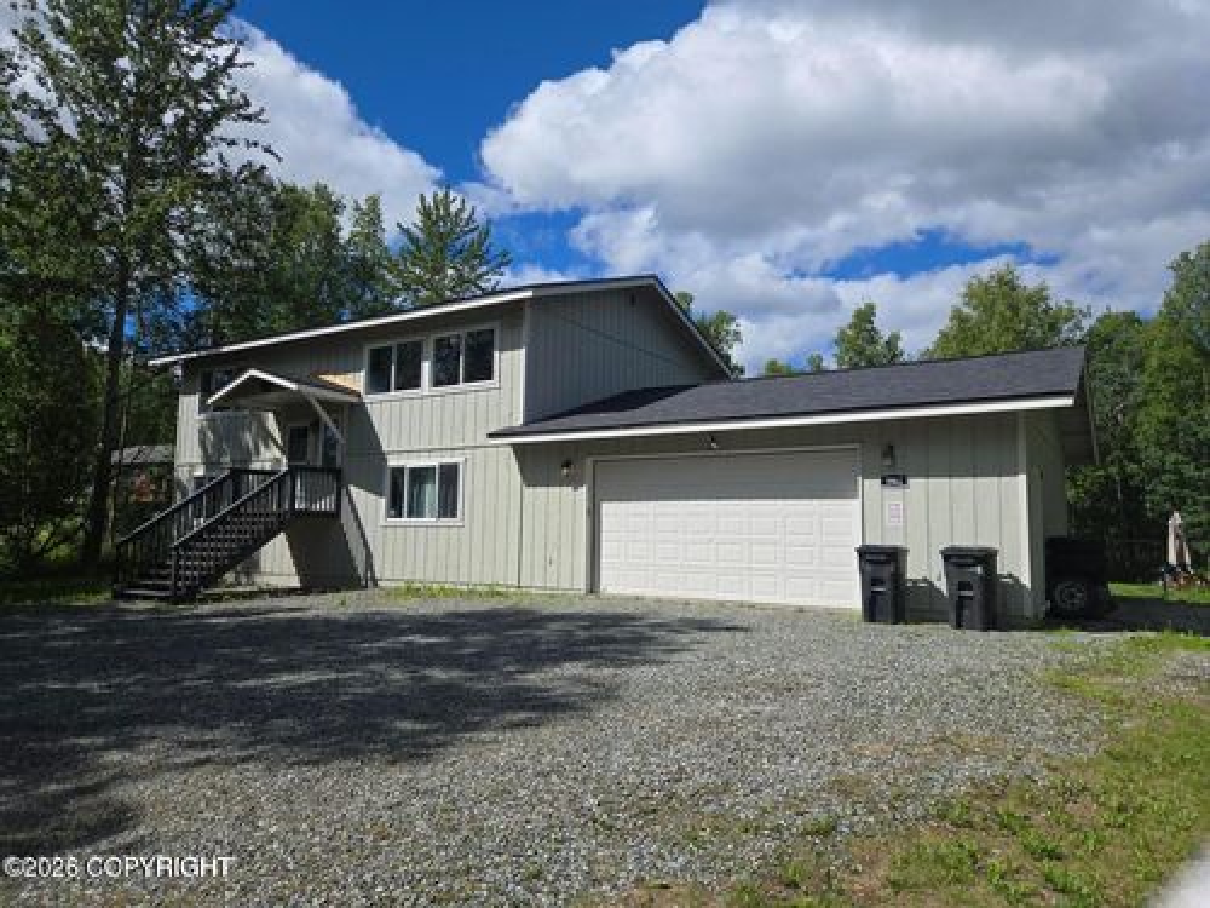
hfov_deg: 73.9
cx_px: 605
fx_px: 804
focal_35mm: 23
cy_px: 454
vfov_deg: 58.9
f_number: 1.8
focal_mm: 5.4
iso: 25
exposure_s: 1/2679
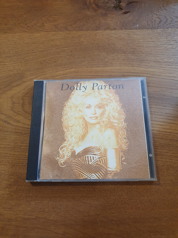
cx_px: 89
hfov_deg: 53.1
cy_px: 119
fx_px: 178
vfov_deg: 67.3
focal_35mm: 26
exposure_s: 1/50
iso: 200
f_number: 1.5
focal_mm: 4.32
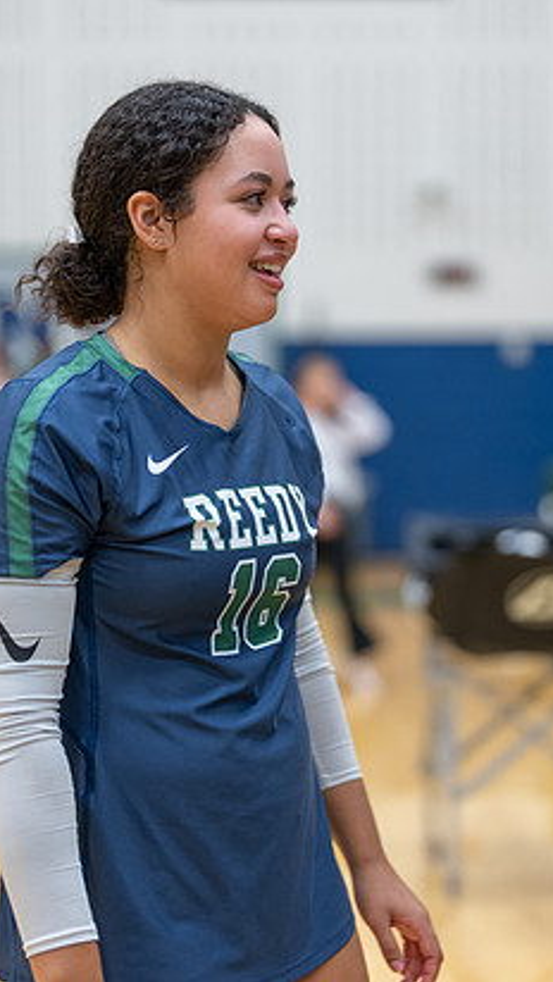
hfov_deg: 15.3
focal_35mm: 79
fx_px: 2058
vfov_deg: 26.8
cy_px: 491
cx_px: 303
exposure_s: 1/500
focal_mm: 50
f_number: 1.2
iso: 800
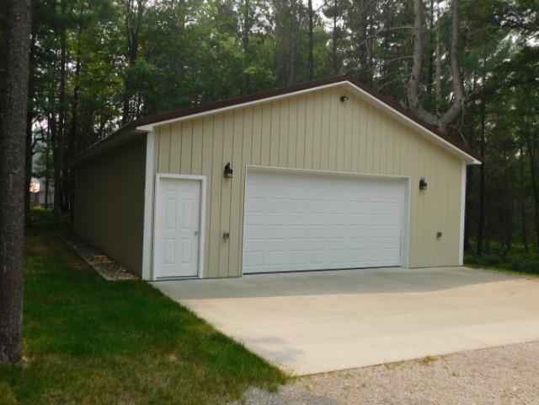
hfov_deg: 60.0
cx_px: 270
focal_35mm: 30
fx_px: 467
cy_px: 202
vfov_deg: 46.8
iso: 125
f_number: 3.2
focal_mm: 5.3
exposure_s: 1/800
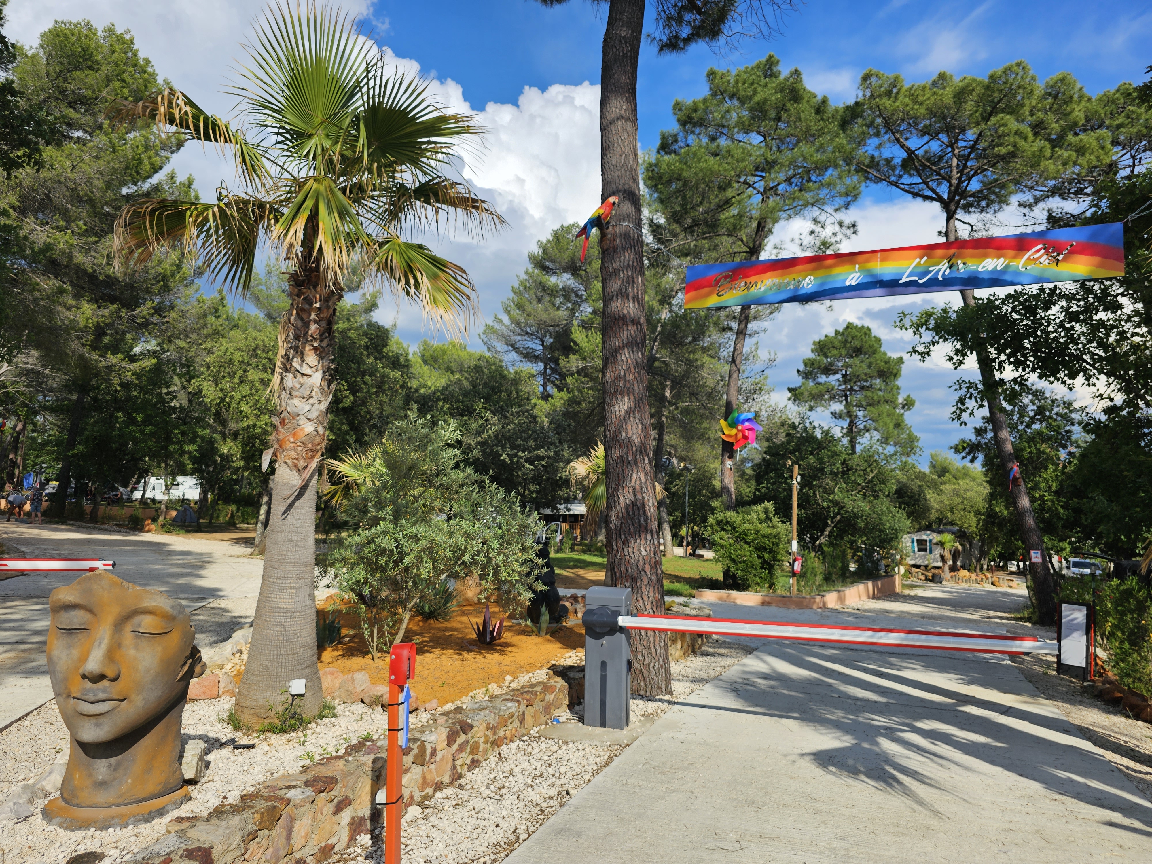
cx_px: 576
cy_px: 432
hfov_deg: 73.9
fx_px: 765
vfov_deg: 58.9
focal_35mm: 23
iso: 10
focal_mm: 6.3
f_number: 1.7
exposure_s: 1/952
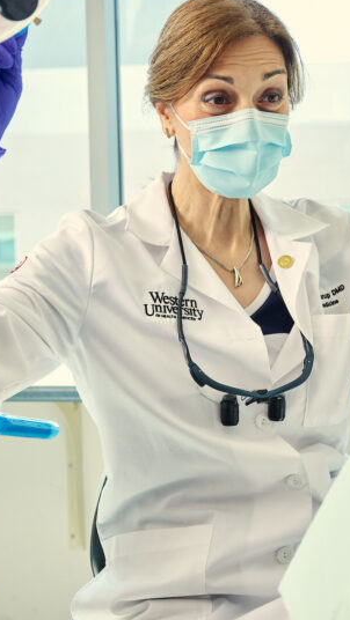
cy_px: 238
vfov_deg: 32.2
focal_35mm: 65
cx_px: 282
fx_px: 1071
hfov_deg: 18.4
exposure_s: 1/200
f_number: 4
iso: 250
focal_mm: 32.5
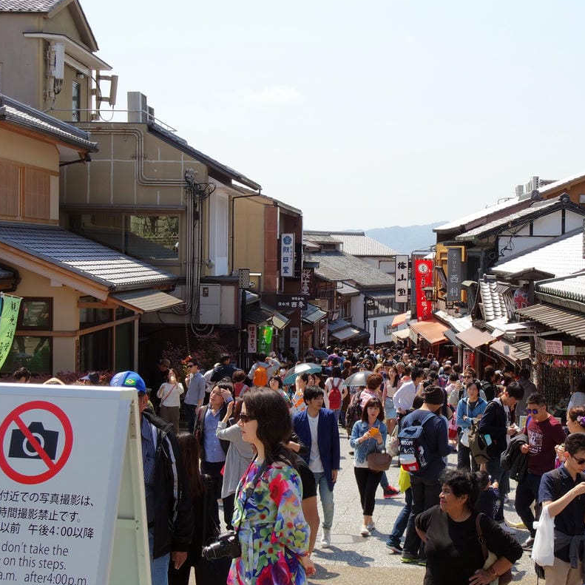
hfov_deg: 29.3
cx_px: 398
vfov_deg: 29.6
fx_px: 1109
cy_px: 291
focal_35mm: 58
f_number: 7.1
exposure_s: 1/320
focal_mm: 17
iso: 160
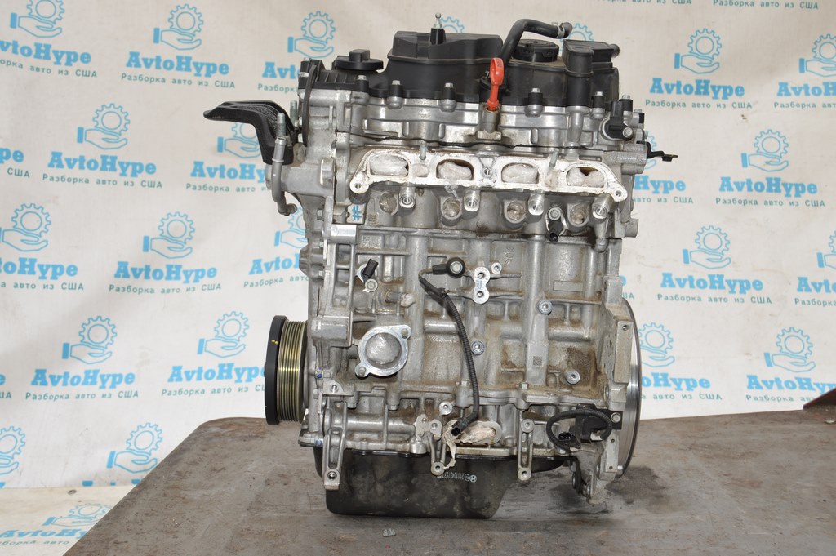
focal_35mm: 39
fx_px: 905
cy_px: 278
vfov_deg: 34.2
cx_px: 418
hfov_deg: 49.6
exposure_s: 1/200
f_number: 7.1
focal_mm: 26
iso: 100
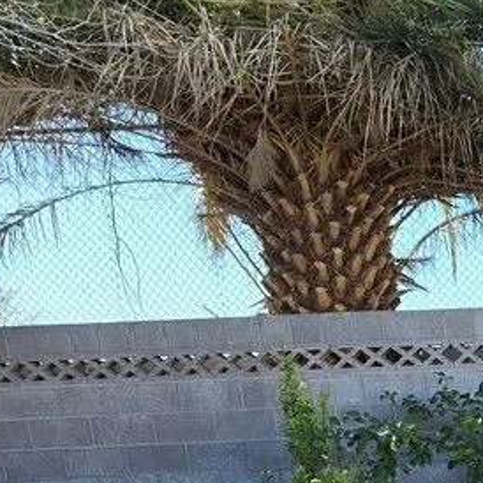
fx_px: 1200
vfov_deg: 20.4
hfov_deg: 20.2
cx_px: 686
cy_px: 664
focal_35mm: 76
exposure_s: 1/233
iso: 12
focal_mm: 6.3
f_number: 1.7
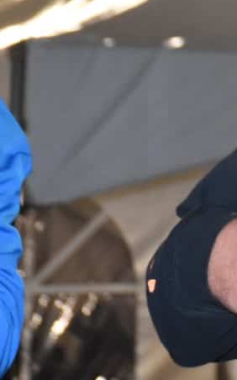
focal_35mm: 340
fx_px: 3518
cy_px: 33
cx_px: 492
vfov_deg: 6.2
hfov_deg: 3.8
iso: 3200
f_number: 7.1
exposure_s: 1/100
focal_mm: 62
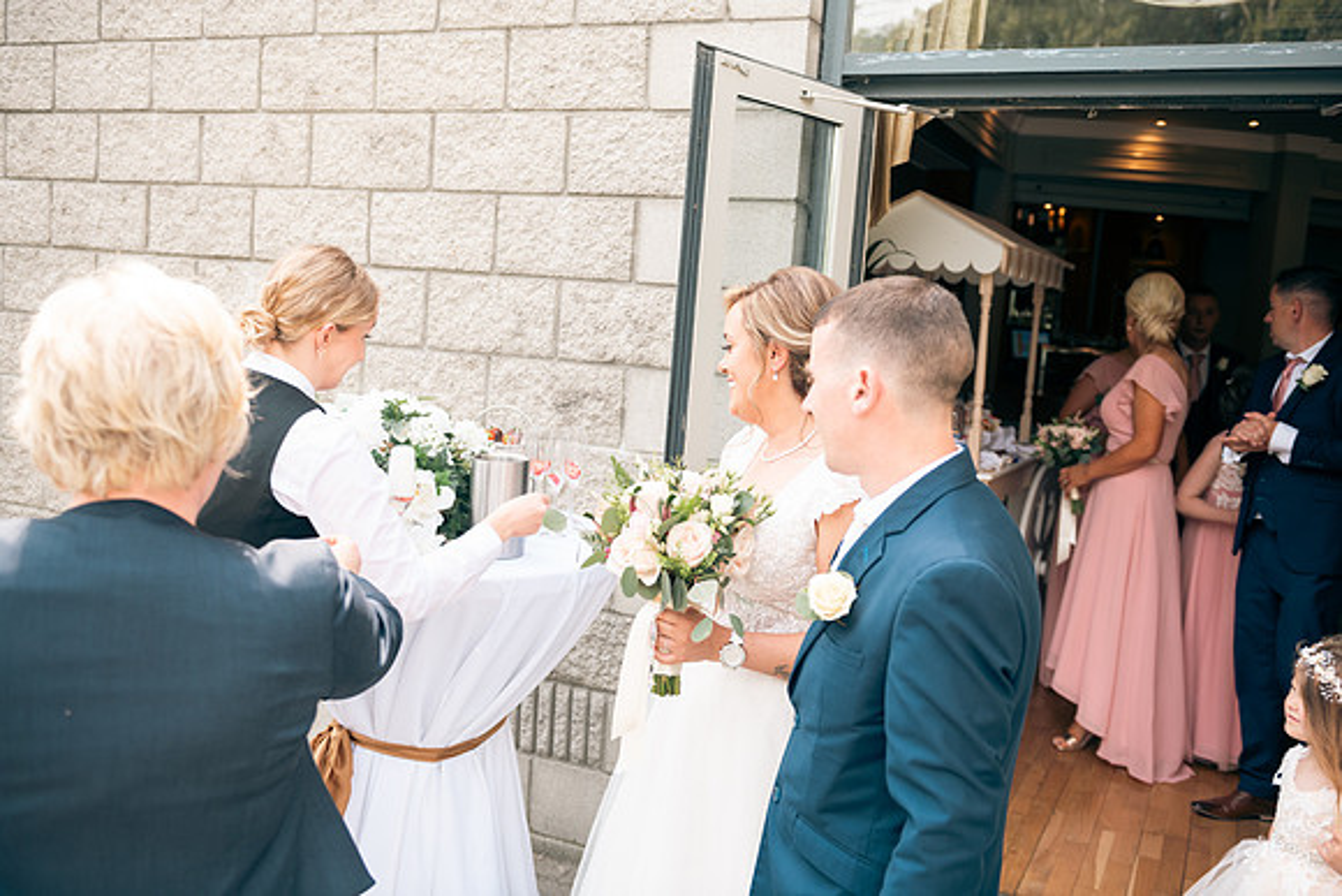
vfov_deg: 38.9
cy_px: 448
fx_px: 1268
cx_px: 671
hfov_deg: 55.8
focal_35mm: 34
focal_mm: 34
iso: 100
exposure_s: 1/200
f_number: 3.5
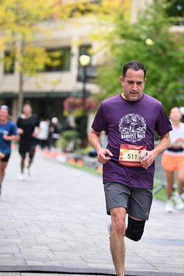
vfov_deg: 13.2
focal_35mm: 155
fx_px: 1188
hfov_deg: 8.9
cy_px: 99
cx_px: 115
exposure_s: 1/2000
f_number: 2.8
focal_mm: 115
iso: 640
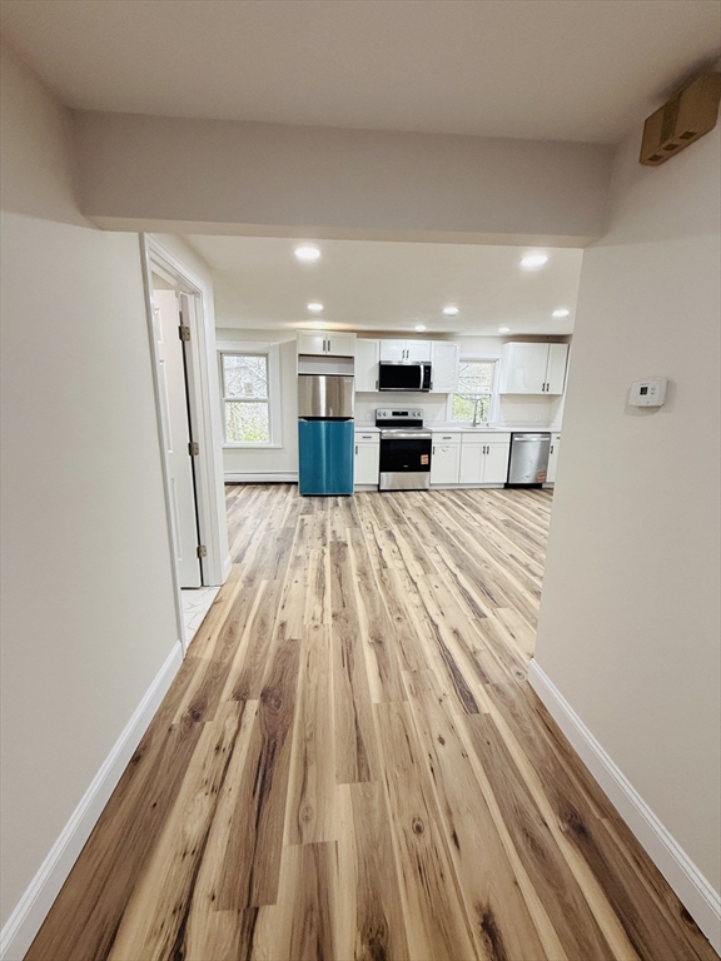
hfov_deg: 85.7
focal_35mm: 14
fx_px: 389
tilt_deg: -11.5
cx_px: 360
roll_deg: -0.4
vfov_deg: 102.1
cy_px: 480
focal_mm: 2.22
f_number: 2.2
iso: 250
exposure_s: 1/120
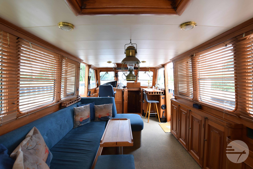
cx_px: 126
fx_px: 105
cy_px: 84
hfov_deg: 100.4
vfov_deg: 77.3
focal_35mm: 15
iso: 100
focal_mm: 10
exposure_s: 1/13
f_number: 5.6
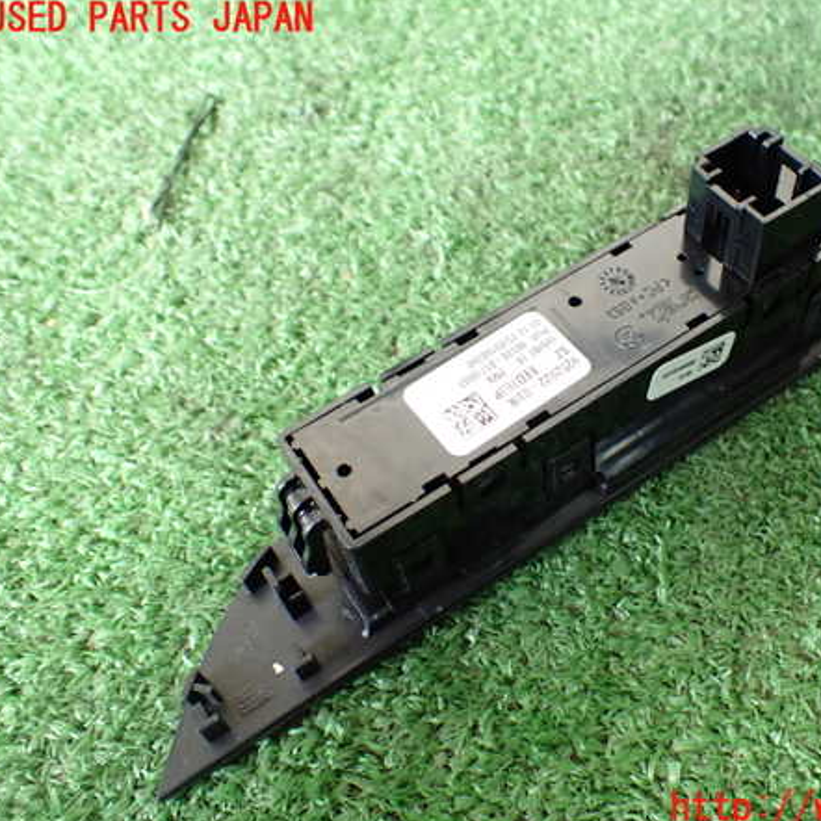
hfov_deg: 45.5
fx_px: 966
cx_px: 533
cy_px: 414
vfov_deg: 46.0
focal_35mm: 36
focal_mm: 5.4
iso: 640
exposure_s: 1/125
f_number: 2.3
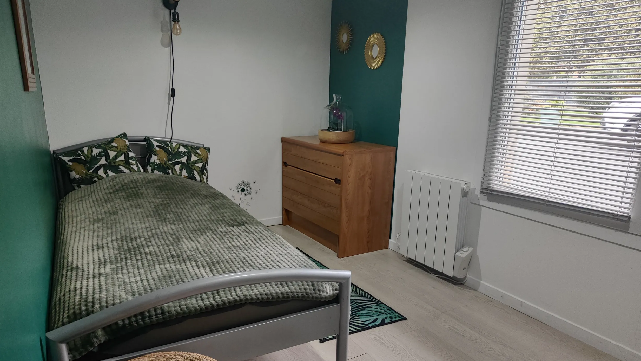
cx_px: 309
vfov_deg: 44.1
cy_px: 222
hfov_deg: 71.9
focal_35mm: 26
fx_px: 442
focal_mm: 5.59
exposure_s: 1/50
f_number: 1.88
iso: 339
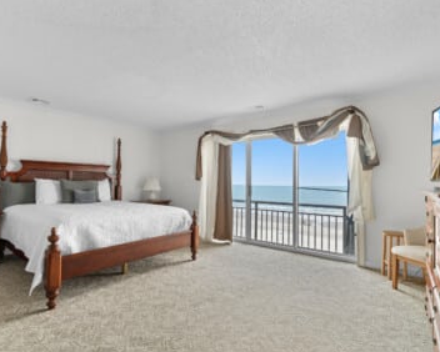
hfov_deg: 86.0
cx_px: 194
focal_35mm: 18
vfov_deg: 73.8
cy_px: 183
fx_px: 235
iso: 100
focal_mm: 10
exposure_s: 1/13
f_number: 4.5
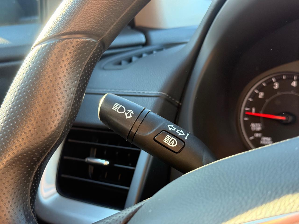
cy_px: 112
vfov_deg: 30.3
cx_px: 150
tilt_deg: -11.3
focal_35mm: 48
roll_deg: +2.2
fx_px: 415
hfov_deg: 39.7
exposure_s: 1/180
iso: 160
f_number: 1.78
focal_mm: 6.76
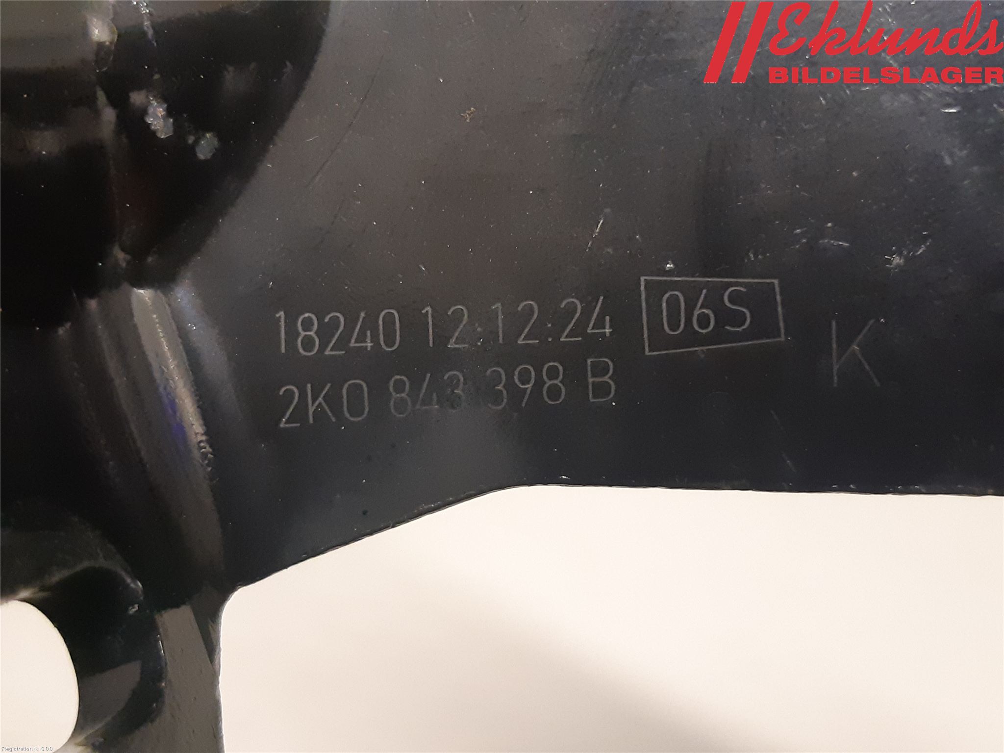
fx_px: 754
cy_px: 376
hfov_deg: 67.3
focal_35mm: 26
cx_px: 502
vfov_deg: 53.1
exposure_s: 1/50
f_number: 1.7
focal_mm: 3.93
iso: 320
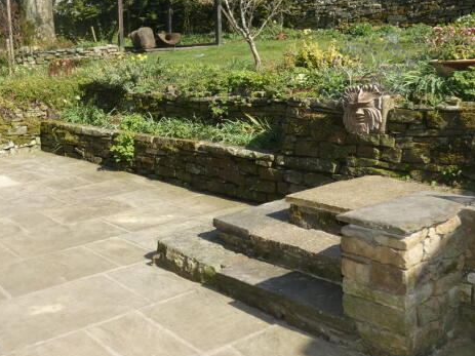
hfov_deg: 47.5
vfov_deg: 36.6
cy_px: 136
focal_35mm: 39
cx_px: 179
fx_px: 535
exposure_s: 1/640
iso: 80
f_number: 3.3
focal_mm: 5.5
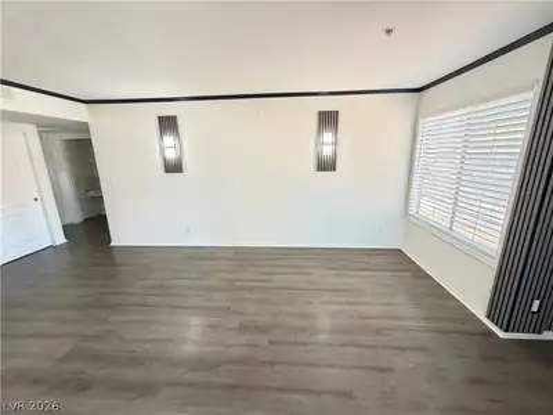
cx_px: 276
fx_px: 224
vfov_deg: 85.7
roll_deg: +0.0
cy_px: 208
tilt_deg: -13.2
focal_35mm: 14
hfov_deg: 102.1
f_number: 2.2
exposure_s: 1/66
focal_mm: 2.22
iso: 320
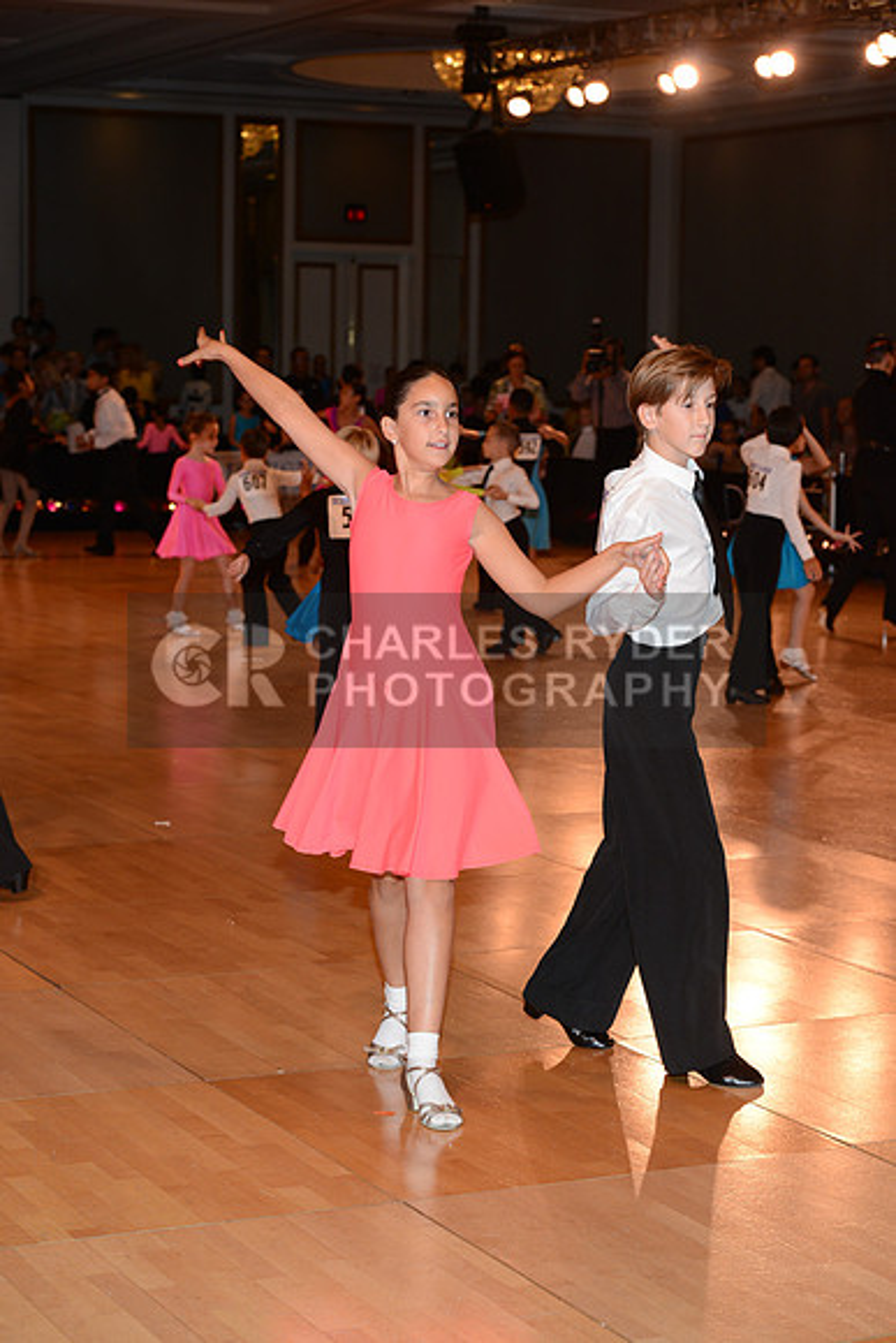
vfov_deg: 25.4
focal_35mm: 80
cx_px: 448
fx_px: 2985
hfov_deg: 17.1
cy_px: 672
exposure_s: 1/250
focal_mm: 80
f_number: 5.6
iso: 1000
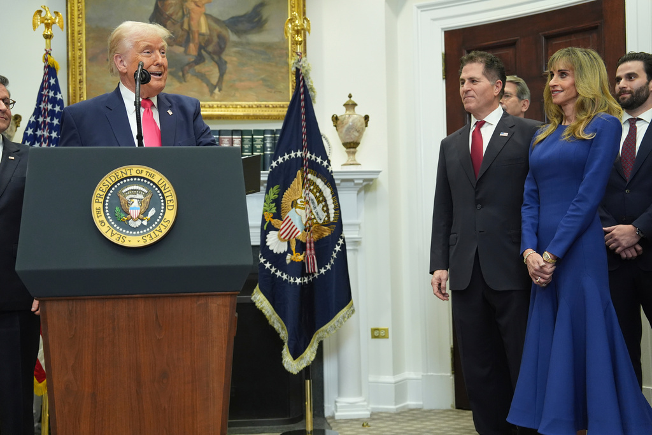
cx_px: 326
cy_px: 218
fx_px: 851
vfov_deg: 28.7
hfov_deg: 41.9
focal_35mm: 47
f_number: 2.8
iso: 3200
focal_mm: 47
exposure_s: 1/250
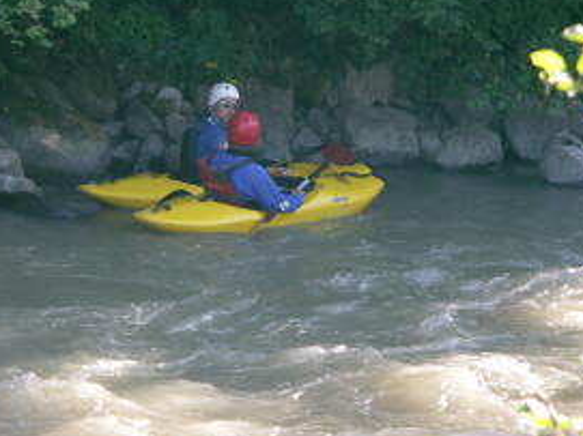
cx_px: 269
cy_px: 223
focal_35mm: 295
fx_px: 4966
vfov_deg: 5.0
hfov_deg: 6.7
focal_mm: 50.8
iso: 200
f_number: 3.5
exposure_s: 1/200
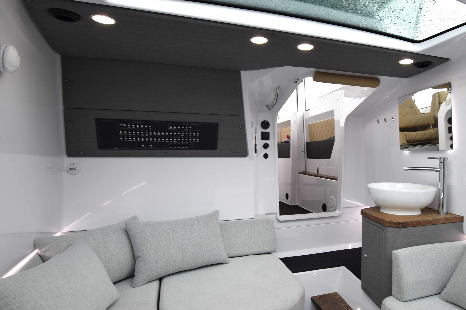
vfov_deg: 55.1
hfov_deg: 74.6
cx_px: 296
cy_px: 159
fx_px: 298
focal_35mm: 23
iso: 100
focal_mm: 12
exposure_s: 1/15
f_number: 7.1
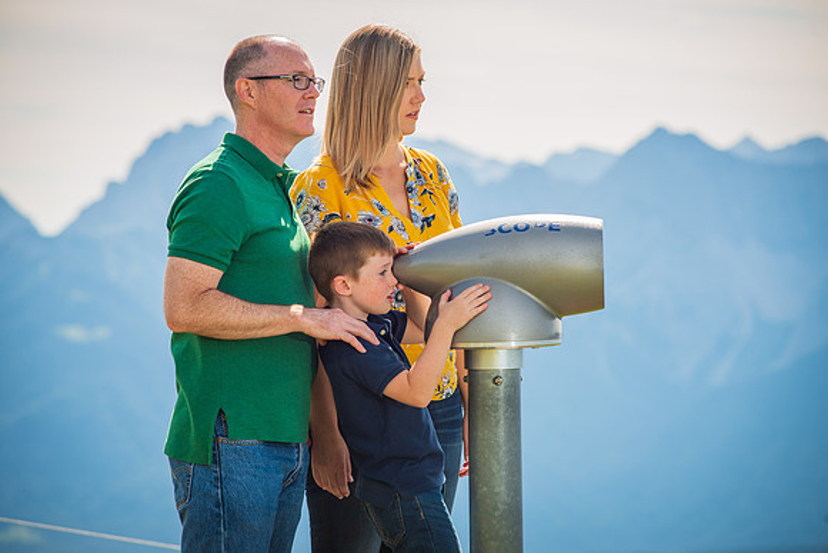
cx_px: 414
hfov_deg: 13.2
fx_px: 3566
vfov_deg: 8.9
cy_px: 276
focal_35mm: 155
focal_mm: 155
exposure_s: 1/320
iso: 100
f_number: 6.3
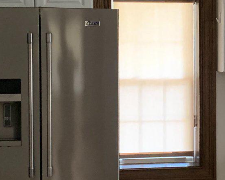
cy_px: 90
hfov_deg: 20.0
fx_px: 626
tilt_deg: -2.5
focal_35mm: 94
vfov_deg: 16.4
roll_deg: -0.1
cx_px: 205
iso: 400
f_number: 1.8
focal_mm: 4.25
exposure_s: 1/40
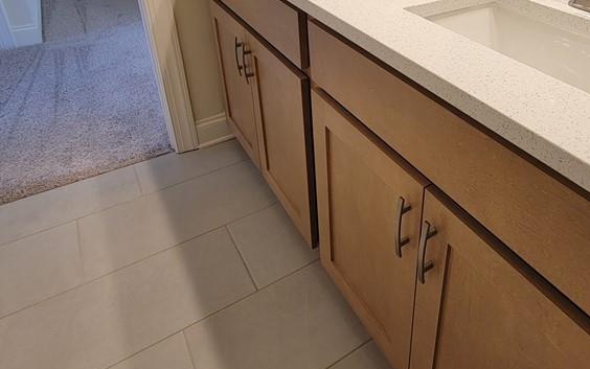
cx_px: 402
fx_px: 402
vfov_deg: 46.4
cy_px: 67
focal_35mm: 25
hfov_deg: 70.1
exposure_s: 1/60
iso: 64
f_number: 2.2
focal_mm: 2.2
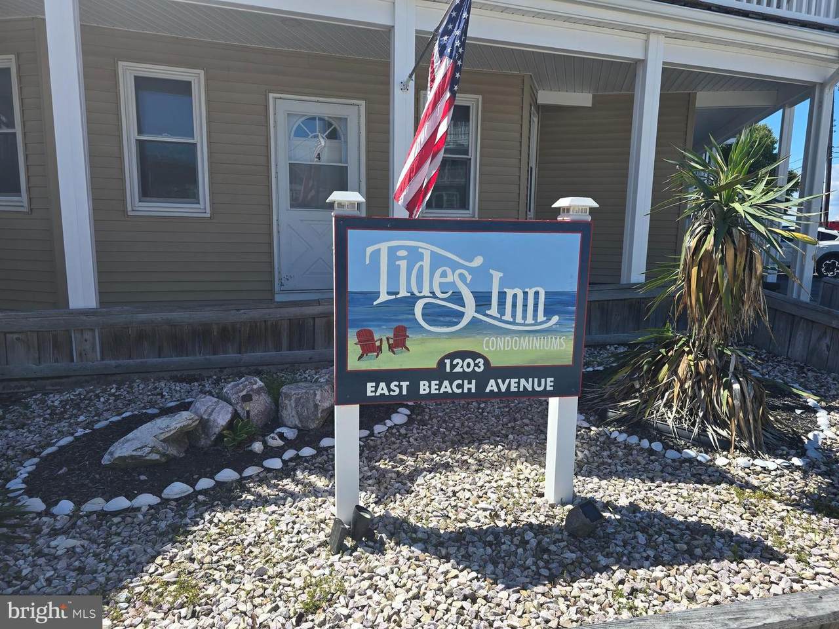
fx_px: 557
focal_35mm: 23
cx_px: 420
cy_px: 314
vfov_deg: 58.9
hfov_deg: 73.9
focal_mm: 6.3
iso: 12
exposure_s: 1/616
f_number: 1.7
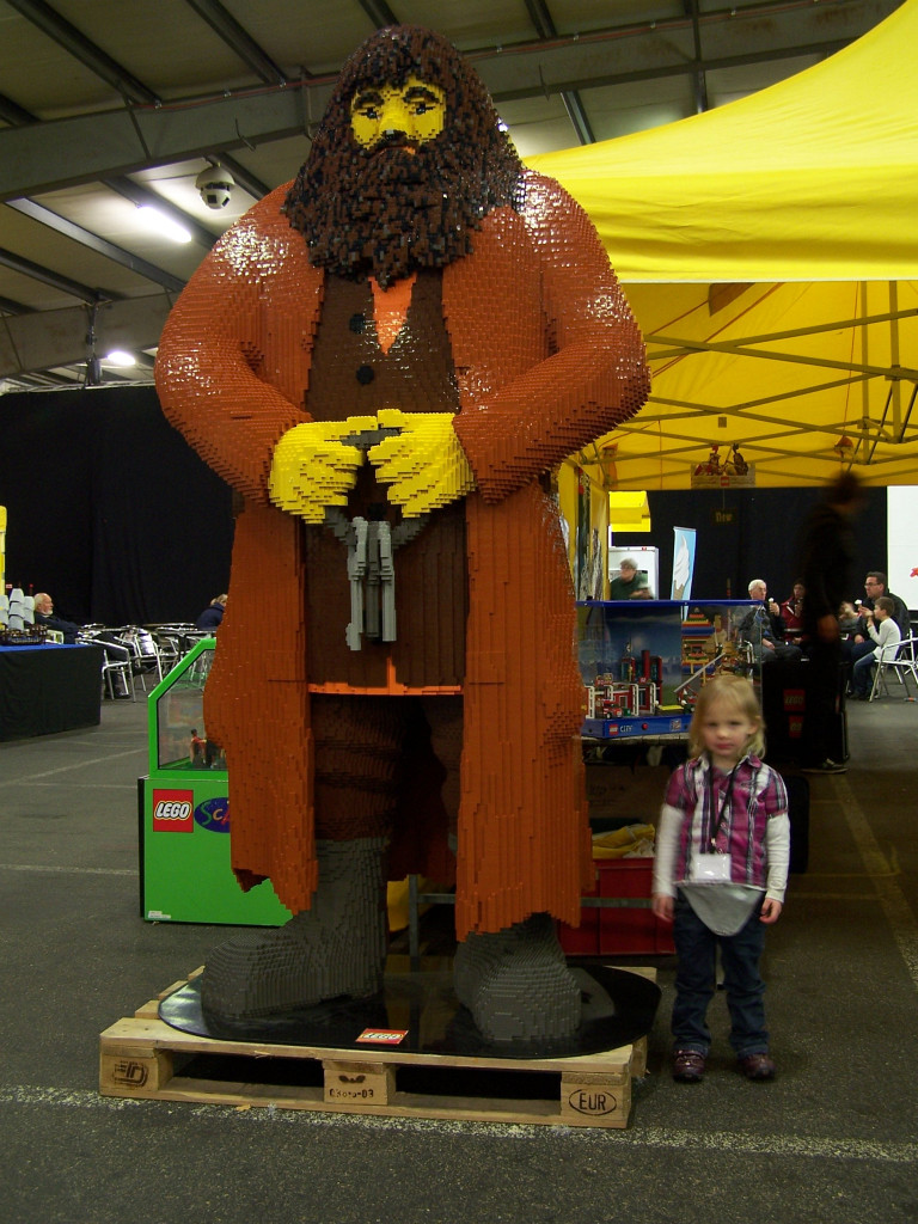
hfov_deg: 37.7
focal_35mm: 38
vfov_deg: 49.0
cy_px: 612
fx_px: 1344
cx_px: 459
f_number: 2.8
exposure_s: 1/2
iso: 80
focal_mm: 6.3
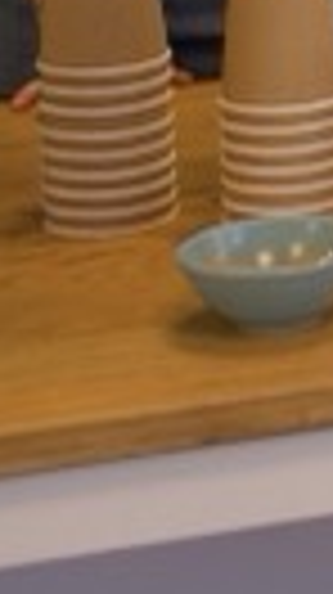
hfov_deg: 5.7
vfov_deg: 11.1
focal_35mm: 184
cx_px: 1282
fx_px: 2896
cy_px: -380
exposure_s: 1/160
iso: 500
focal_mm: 29
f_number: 4
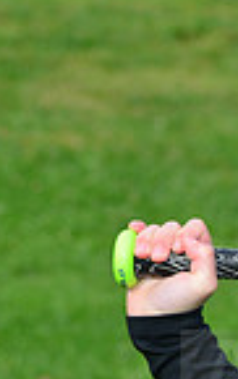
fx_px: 4894
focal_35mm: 473
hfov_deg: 2.8
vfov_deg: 4.4
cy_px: 365
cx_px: 620
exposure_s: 1/200
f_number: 10
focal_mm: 116
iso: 200
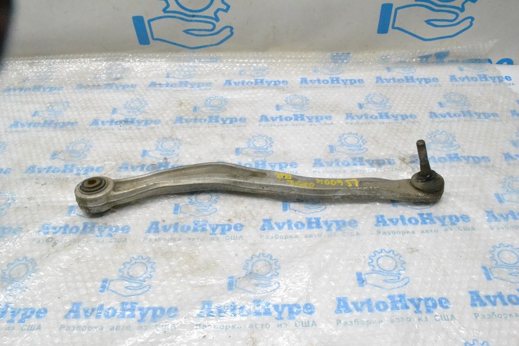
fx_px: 433
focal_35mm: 30
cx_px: 260
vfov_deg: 43.6
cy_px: 173
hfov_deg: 61.9
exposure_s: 1/160
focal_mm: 20
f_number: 13
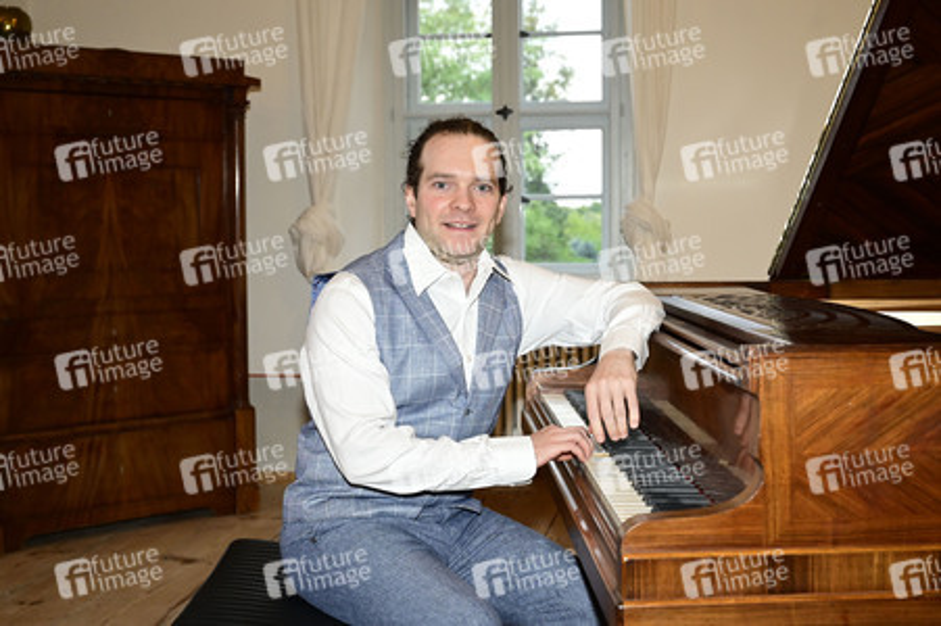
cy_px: 313
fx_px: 1097
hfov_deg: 46.4
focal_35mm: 42
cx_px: 470
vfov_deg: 31.8
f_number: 5
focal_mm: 42
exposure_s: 1/200
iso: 3200
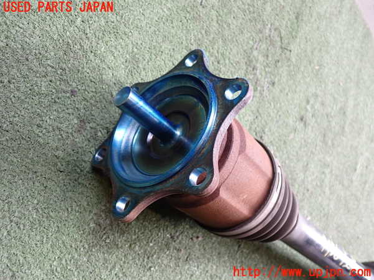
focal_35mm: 30
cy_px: 140
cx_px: 187
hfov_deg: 60.0
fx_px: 324
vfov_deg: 46.8
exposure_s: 1/80
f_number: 2.3
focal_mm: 5.4
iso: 200
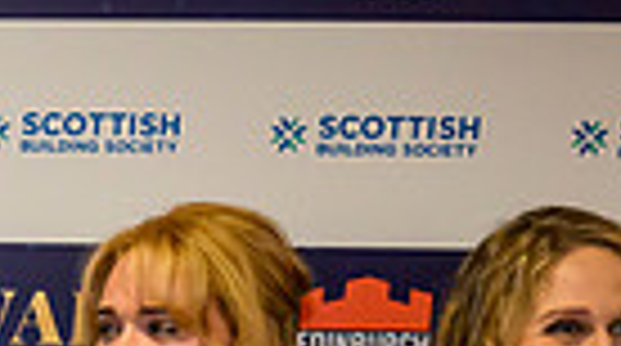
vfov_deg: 6.3
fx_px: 2958
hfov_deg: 10.5
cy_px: 917
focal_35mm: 180
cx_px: -817
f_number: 4.5
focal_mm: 35
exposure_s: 1/160
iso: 4000
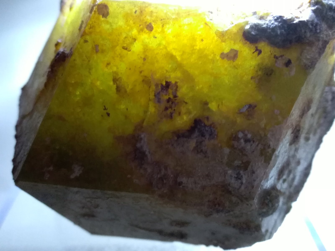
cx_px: 168
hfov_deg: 67.3
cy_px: 126
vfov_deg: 53.1
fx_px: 252
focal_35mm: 26
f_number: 2
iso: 907
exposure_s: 1/15
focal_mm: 3.54
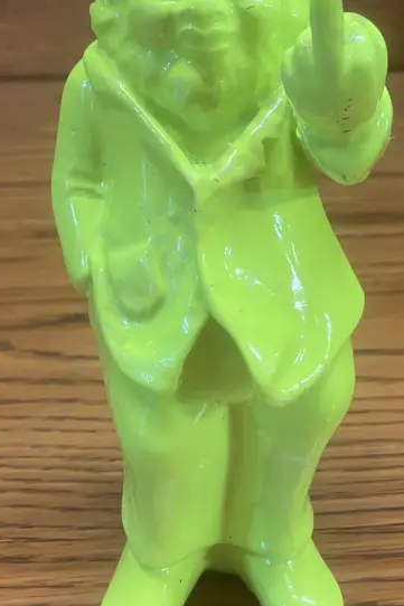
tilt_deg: -17.1
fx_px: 926
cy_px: 178
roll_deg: +1.7
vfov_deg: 35.7
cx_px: 224
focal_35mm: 55
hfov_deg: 24.6
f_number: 1.8
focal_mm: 3.99
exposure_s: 1/50
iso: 160
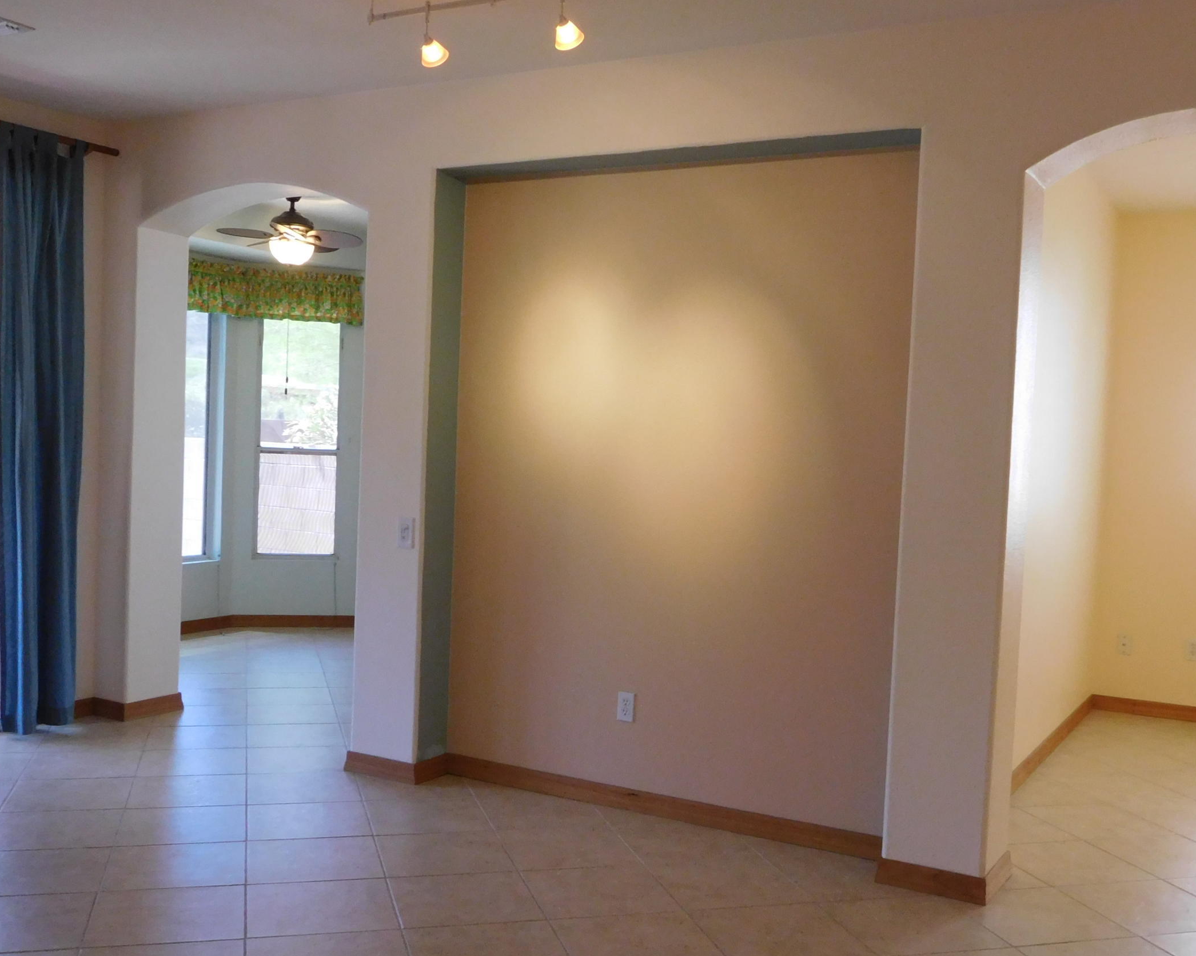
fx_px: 1239
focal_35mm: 35
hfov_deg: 51.5
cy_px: 506
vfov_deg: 42.2
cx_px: 605
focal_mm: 4.5
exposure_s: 1/30
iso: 320
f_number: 3.4
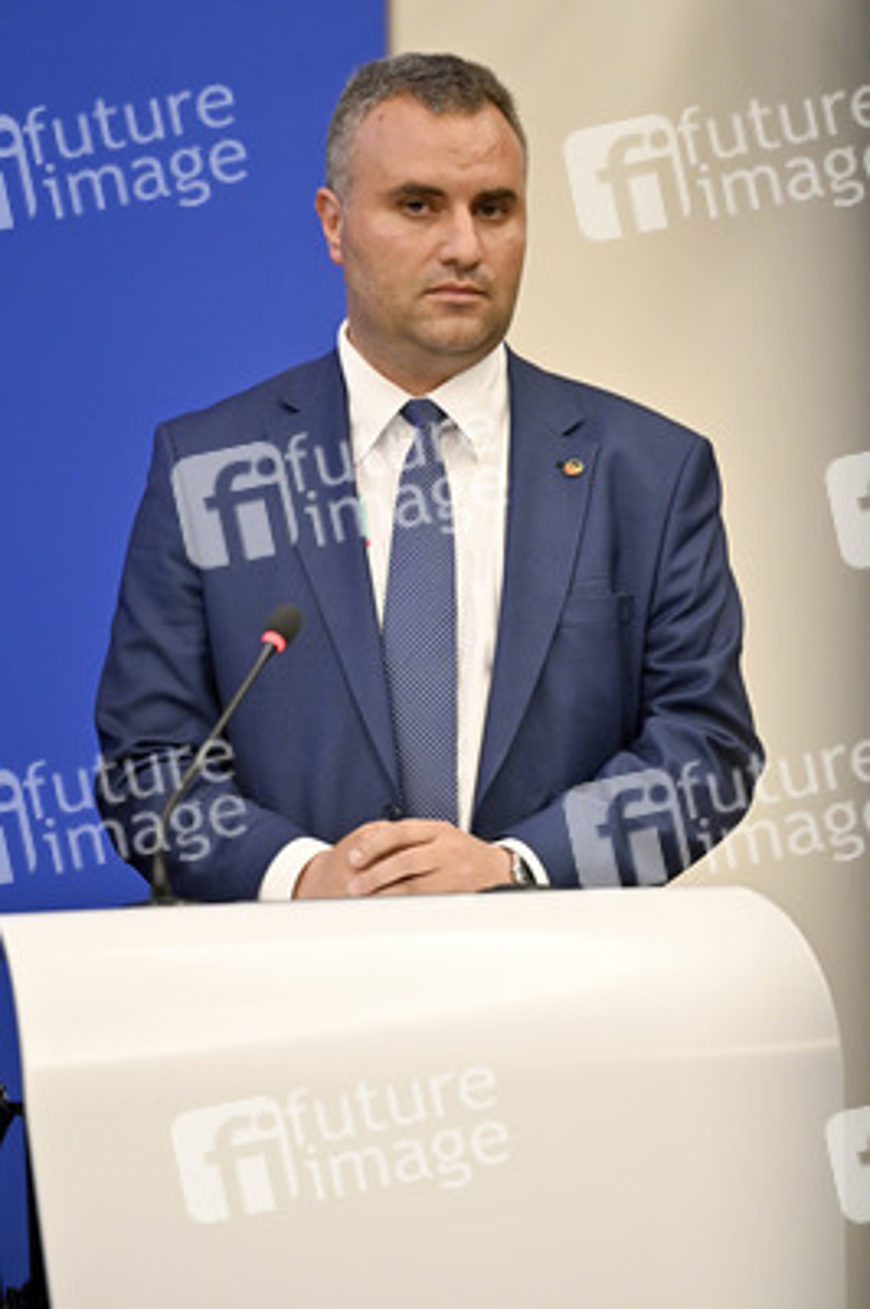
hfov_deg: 6.9
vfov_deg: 10.3
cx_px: 435
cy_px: 654
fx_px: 7262
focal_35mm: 200
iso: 2000
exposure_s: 1/320
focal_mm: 200
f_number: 2.8
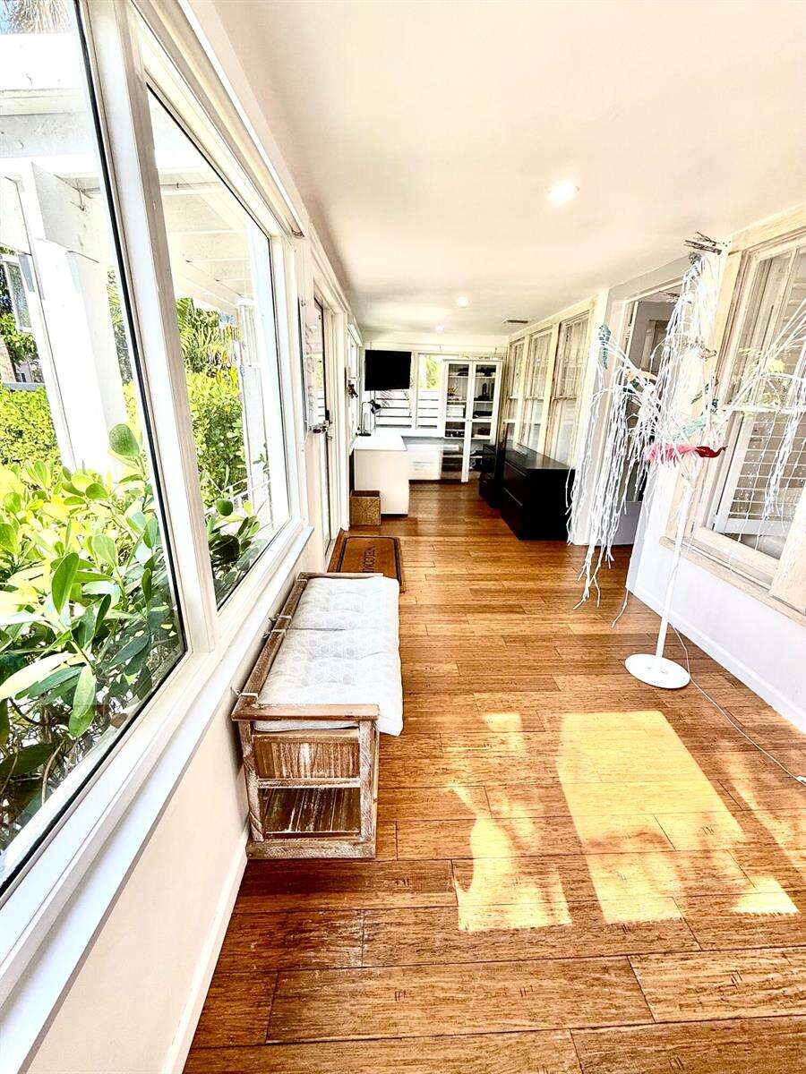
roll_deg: -2.3
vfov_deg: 102.1
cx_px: 403
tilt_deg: -18.7
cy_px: 537
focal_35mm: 14
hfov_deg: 85.7
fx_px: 435
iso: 64
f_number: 2.2
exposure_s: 1/117
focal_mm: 2.22
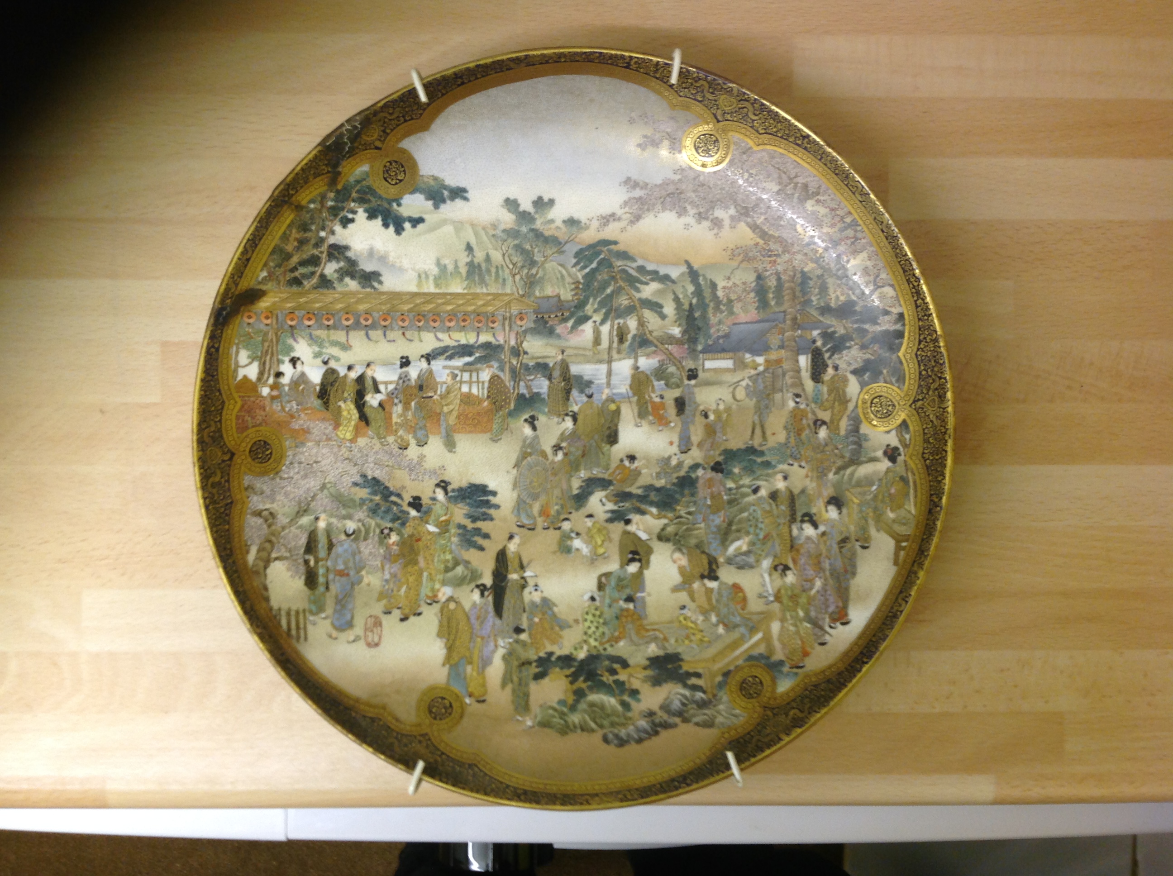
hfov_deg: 52.7
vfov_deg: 40.6
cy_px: 438
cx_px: 586
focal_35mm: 35
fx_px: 1184
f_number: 2.4
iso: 50
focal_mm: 4.28
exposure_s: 1/15
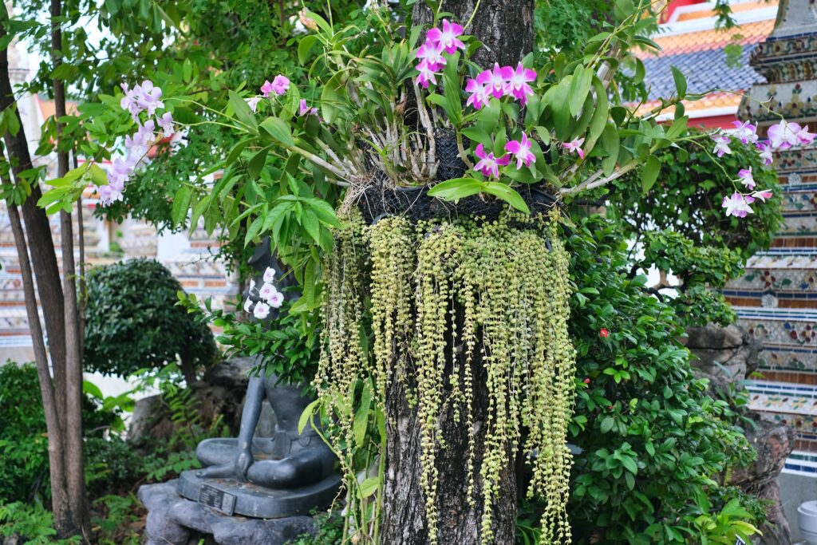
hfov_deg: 37.5
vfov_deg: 25.5
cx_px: 408
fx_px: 1203
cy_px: 272
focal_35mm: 53
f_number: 3.6
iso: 320
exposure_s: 1/450
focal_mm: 35
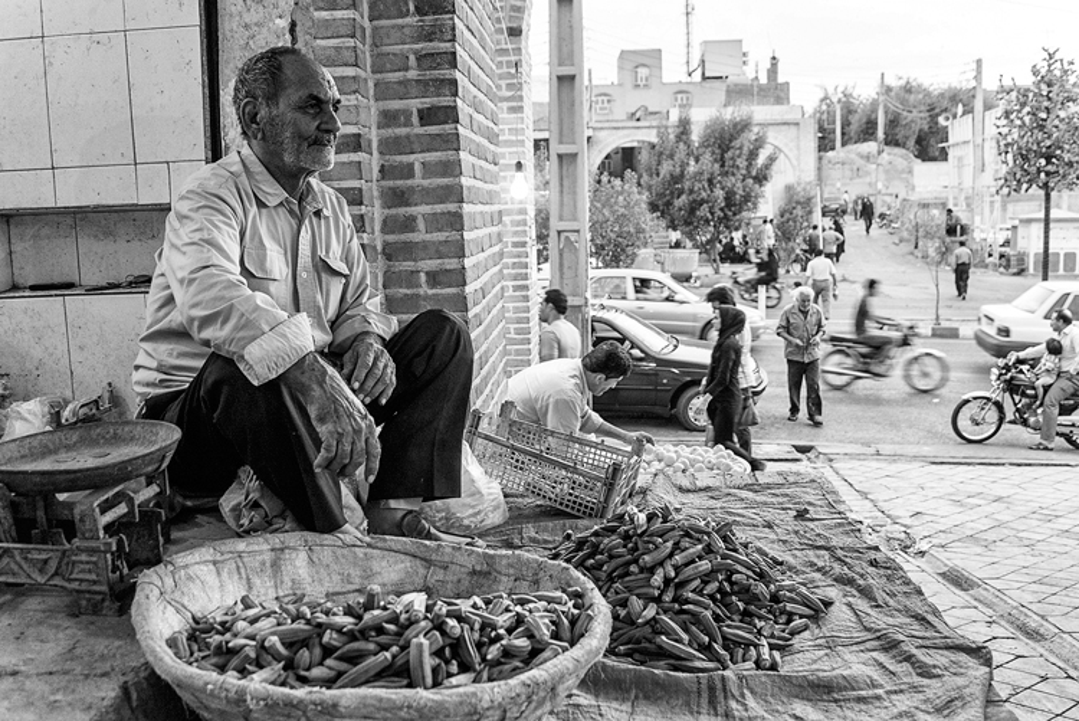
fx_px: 1050
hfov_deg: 54.4
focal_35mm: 35
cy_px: 360
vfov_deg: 37.9
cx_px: 540
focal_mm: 35
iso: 800
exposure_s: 1/60
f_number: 5.6
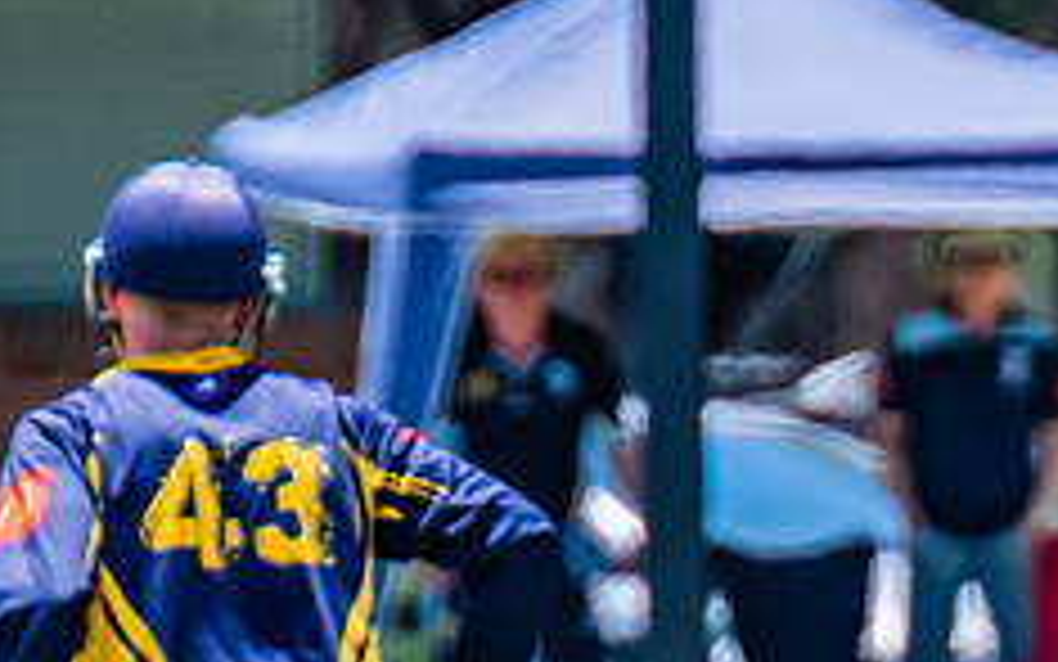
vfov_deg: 0.5
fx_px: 70775
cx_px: 1568
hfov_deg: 0.9
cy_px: 844
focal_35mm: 2454
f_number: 7.1
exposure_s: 1/2000
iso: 640
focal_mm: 550
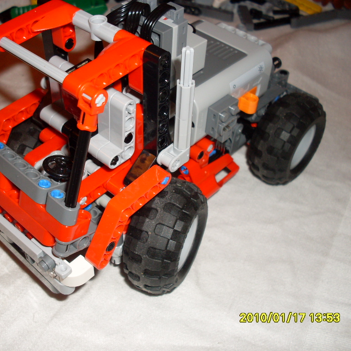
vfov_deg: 37.6
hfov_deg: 37.4
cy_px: 176
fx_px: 516
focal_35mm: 45
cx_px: 137
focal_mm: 6.3
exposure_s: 1/45
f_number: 2.8
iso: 100
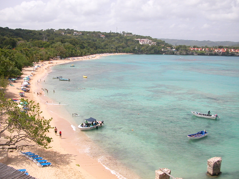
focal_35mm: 37
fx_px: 255
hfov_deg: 50.1
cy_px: 90
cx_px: 120
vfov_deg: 38.7
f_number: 2.7
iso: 100
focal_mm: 5.6
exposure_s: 1/1595
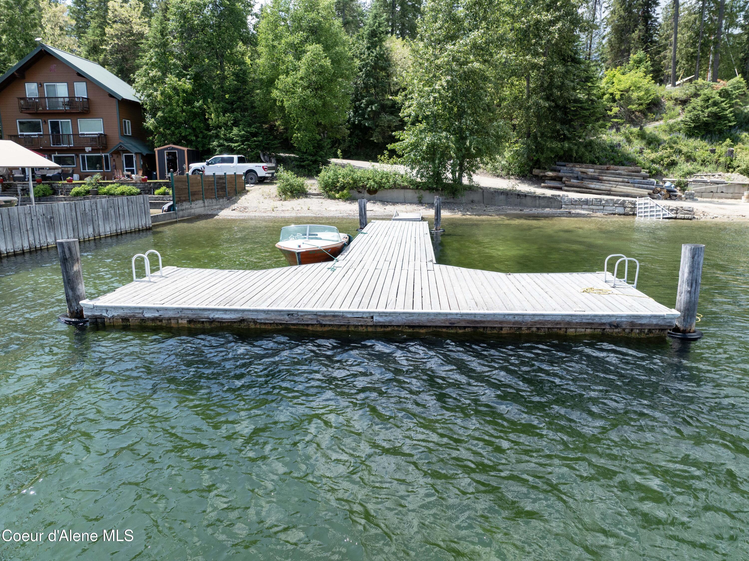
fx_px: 519
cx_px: 374
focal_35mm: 24
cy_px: 280
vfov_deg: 56.8
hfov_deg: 71.6
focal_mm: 12.29
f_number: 2.8
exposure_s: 1/1250
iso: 200
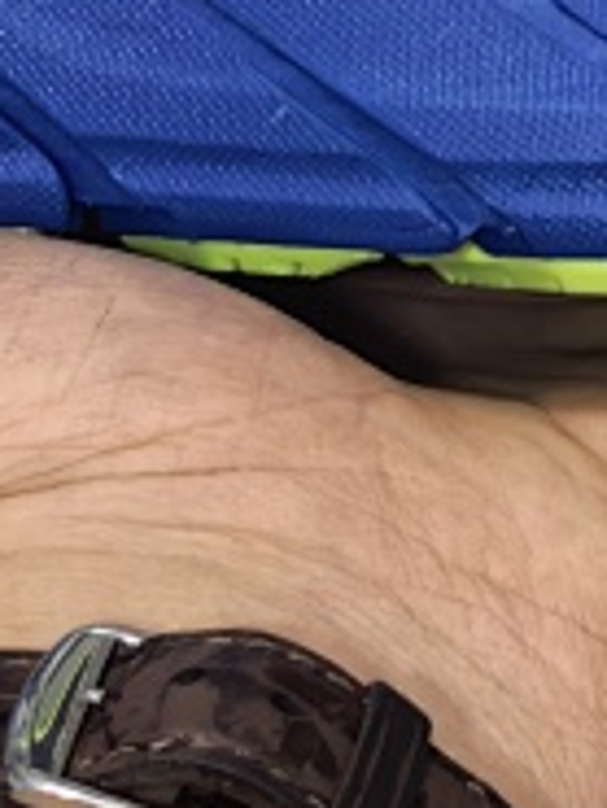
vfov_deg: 7.0
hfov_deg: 5.3
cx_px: 358
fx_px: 6539
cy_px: -415
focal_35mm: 280
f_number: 2
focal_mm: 5.75
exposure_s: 1/50
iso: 160
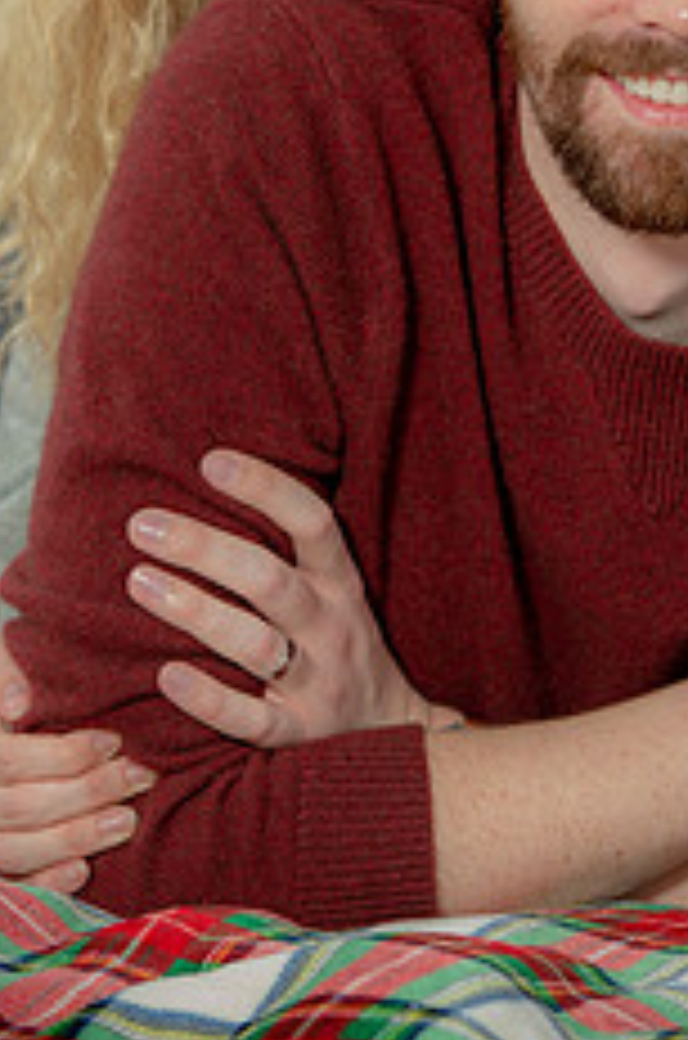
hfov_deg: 5.2
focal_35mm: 263
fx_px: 7573
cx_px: 461
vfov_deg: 7.8
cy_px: 140
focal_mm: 135
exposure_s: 1/200
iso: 160
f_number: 4.5
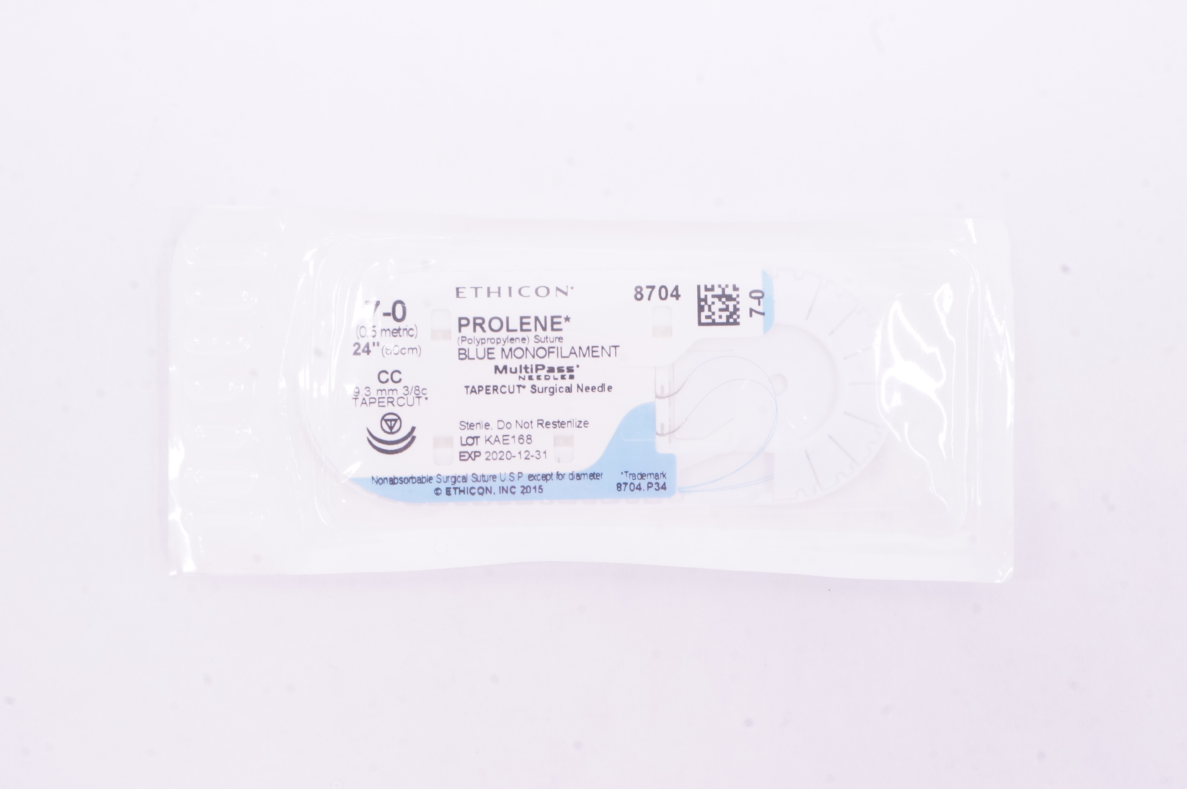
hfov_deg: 36.0
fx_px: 1828
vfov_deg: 24.3
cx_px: 594
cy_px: 394
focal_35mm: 56
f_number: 20
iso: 800
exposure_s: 1/10
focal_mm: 37
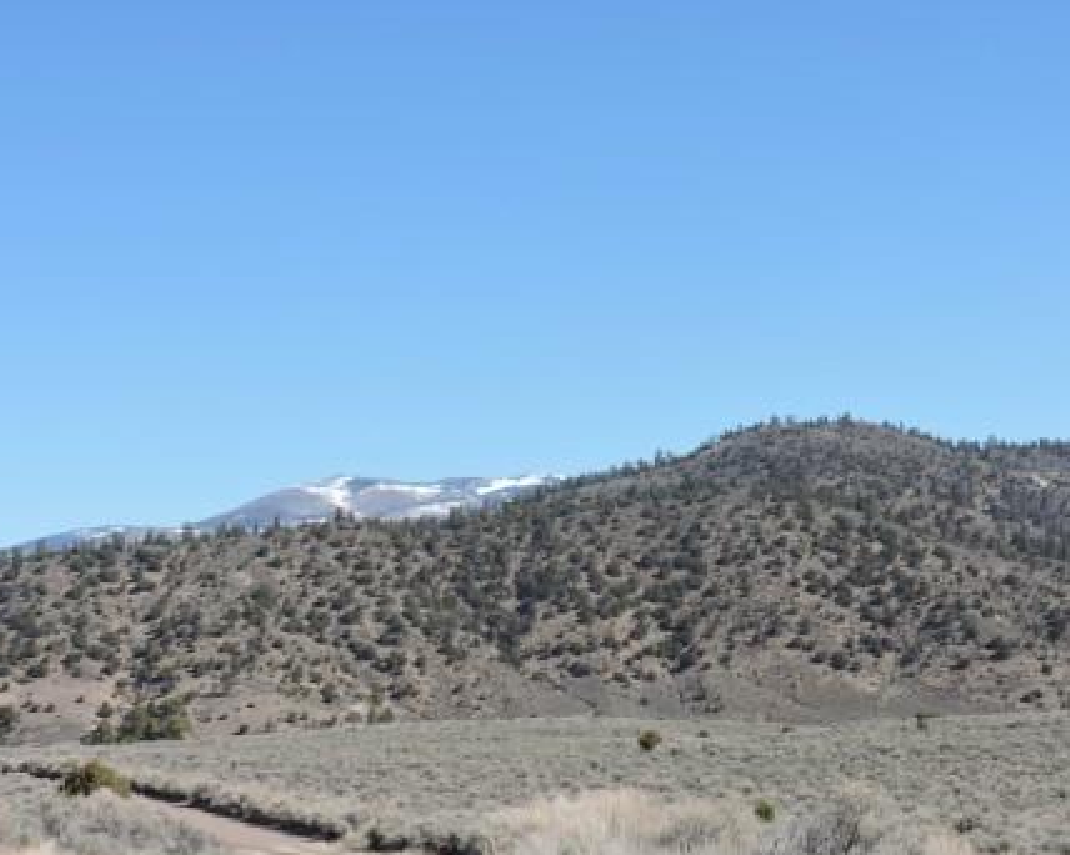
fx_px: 2311
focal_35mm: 73
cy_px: 478
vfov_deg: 21.0
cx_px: 640
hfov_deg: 26.0
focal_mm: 8.9
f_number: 3.6
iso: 100
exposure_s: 1/800
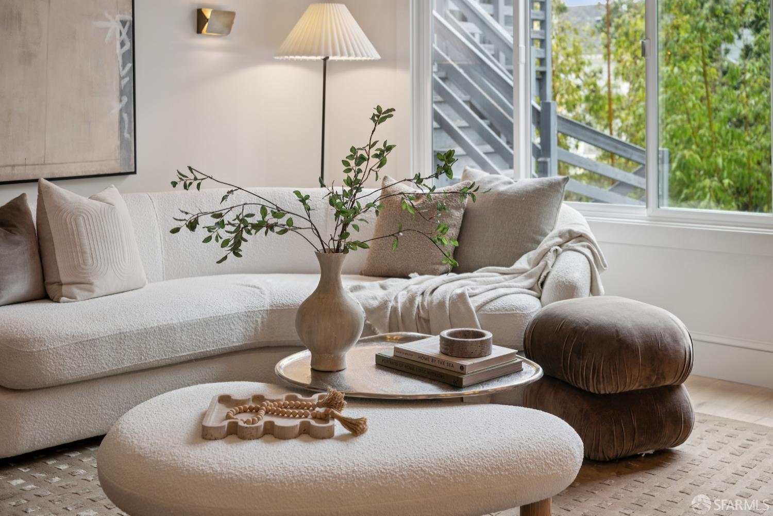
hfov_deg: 44.5
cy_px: 258
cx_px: 386
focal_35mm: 44
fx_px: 945
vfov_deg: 30.5
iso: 100
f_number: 4.5
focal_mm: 44
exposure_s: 1/30
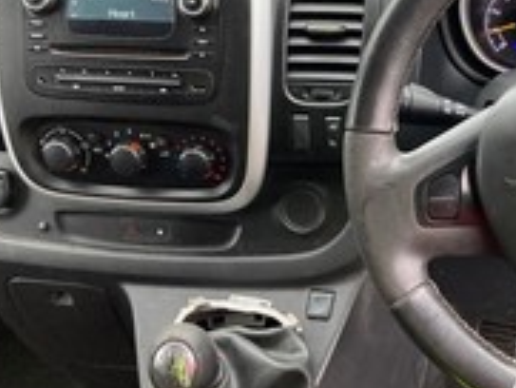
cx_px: 456
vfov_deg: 26.8
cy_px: 114
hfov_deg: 33.8
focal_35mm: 54
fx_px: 805
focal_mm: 3.99
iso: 160
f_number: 1.8
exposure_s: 1/60
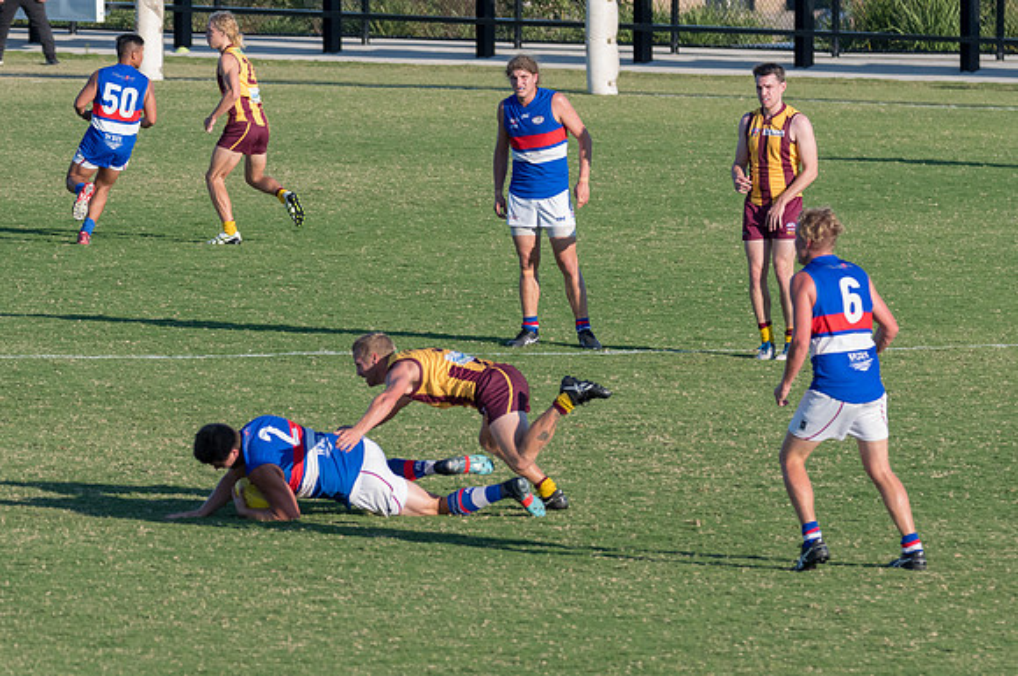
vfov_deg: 3.5
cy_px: 358
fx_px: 11205
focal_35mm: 397
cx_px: 491
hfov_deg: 5.2
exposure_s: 1/1600
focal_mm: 250
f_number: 7.1
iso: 800
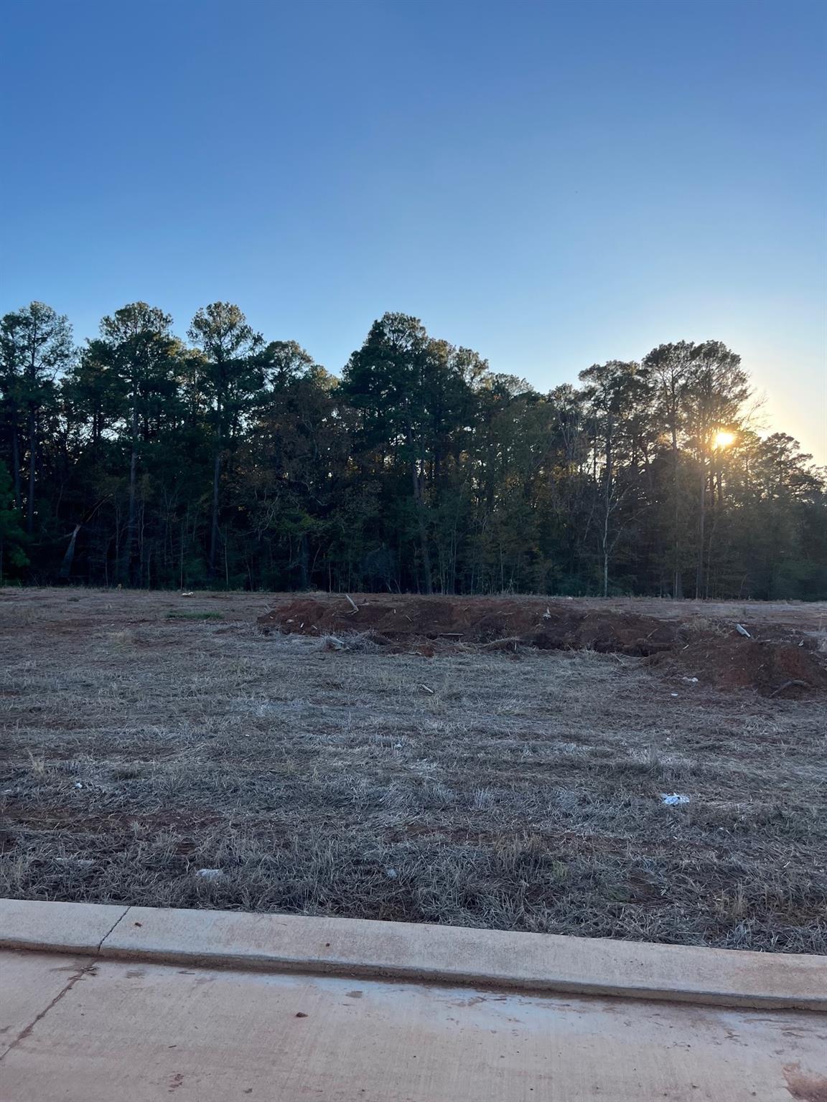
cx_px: 414
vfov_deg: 67.3
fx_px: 828
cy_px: 551
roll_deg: +1.3
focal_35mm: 26
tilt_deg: +1.7
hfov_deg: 53.1
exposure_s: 1/1372
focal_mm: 5.1
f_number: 1.6
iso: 50
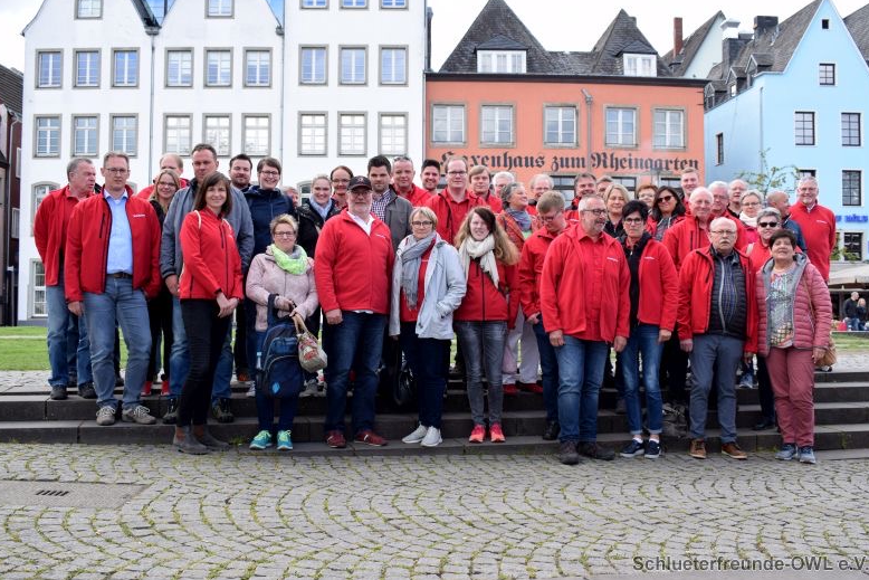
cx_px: 436
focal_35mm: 37
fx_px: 893
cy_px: 286
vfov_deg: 36.0
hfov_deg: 51.9
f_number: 8
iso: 320
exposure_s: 1/250
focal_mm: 24
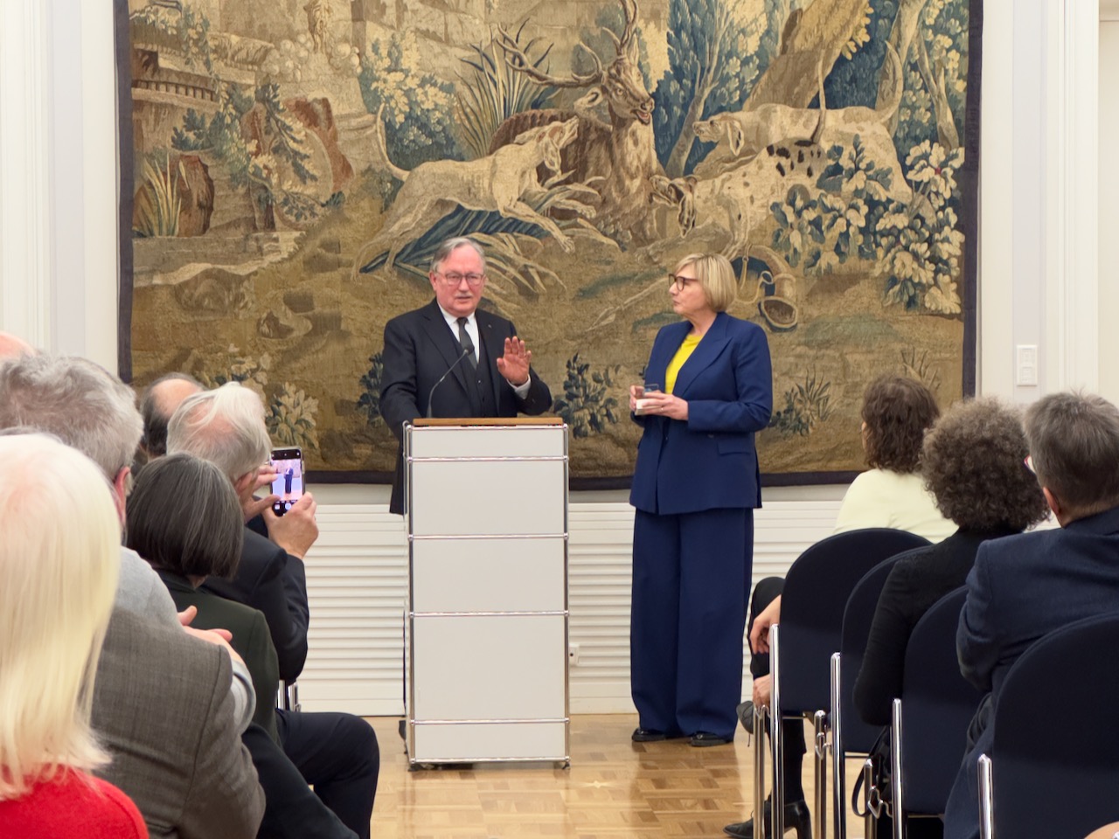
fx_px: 2489
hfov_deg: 25.3
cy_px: 420
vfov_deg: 19.1
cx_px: 560
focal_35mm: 77
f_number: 2.8
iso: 400
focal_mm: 9
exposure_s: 1/50
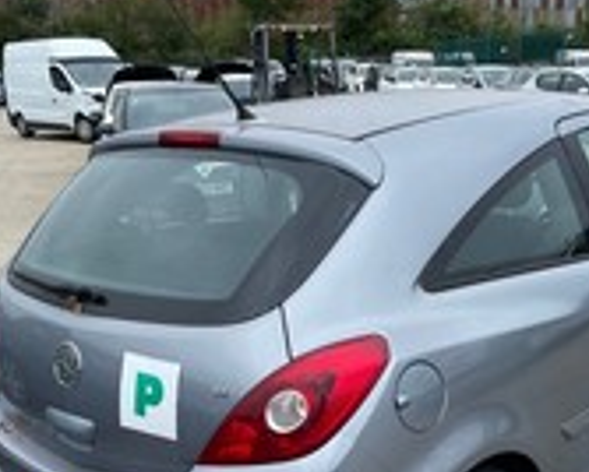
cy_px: 409
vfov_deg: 27.8
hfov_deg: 34.8
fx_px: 925
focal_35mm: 53
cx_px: 416
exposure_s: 1/1453
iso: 32
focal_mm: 4.2
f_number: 1.6
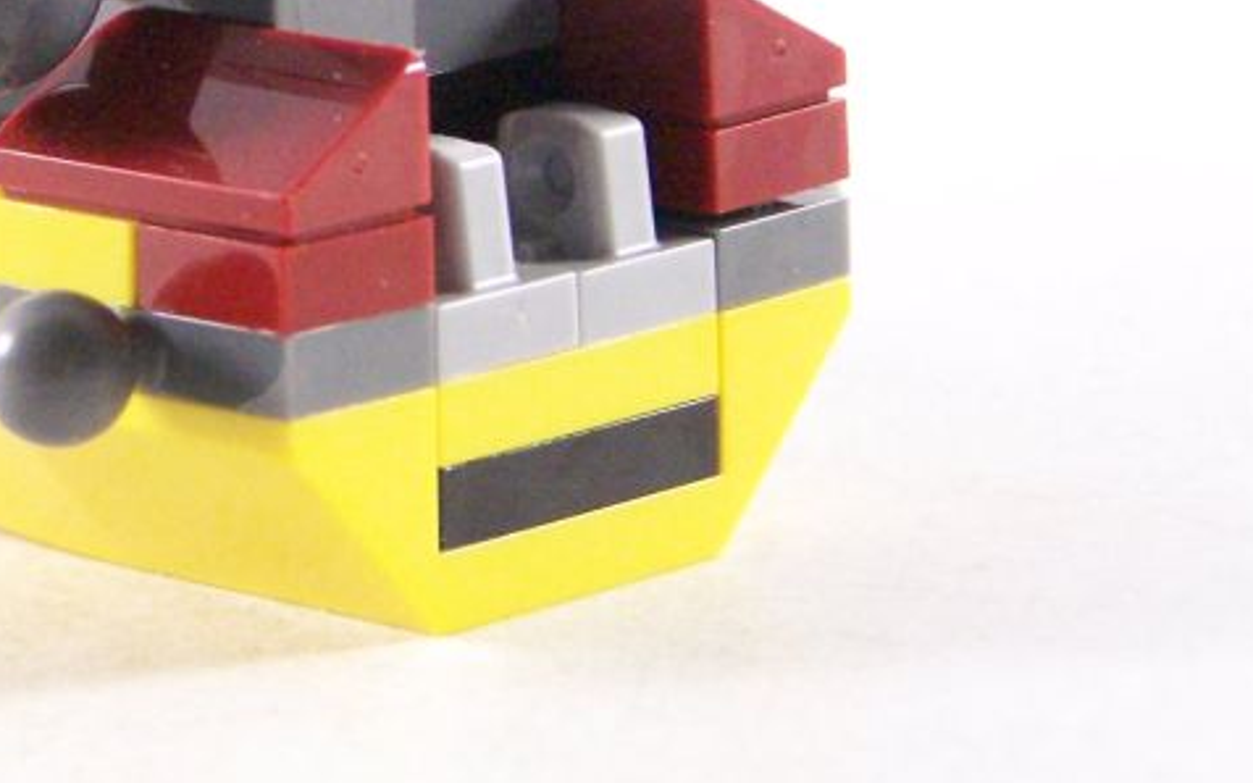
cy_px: -5
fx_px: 8160
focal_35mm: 239
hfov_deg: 8.7
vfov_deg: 5.5
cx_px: 110
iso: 400
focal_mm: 17.5
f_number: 3.2
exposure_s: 1/60
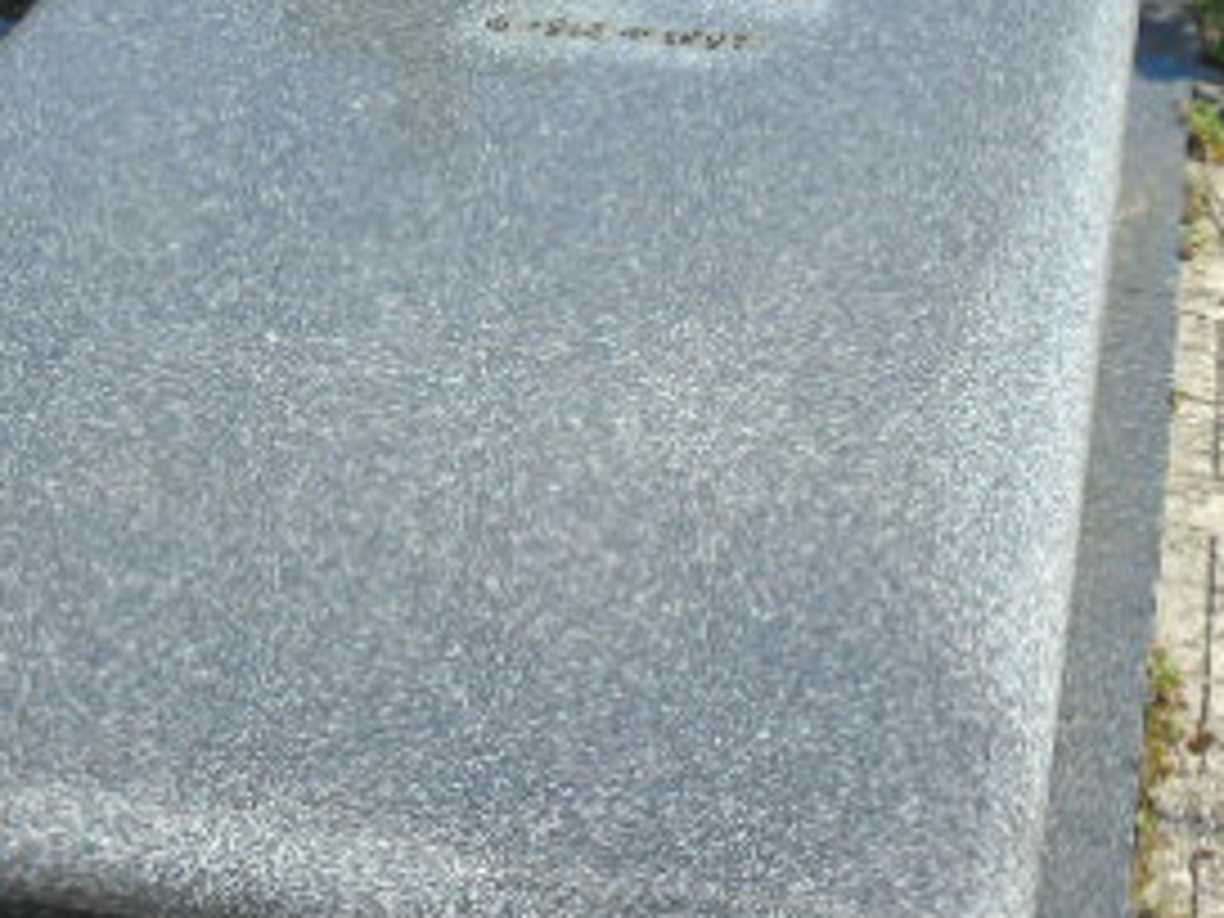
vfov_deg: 18.4
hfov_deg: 24.4
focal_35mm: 80
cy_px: 351
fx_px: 2829
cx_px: 472
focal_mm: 6.1
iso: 80
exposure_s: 1/320
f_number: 3.8
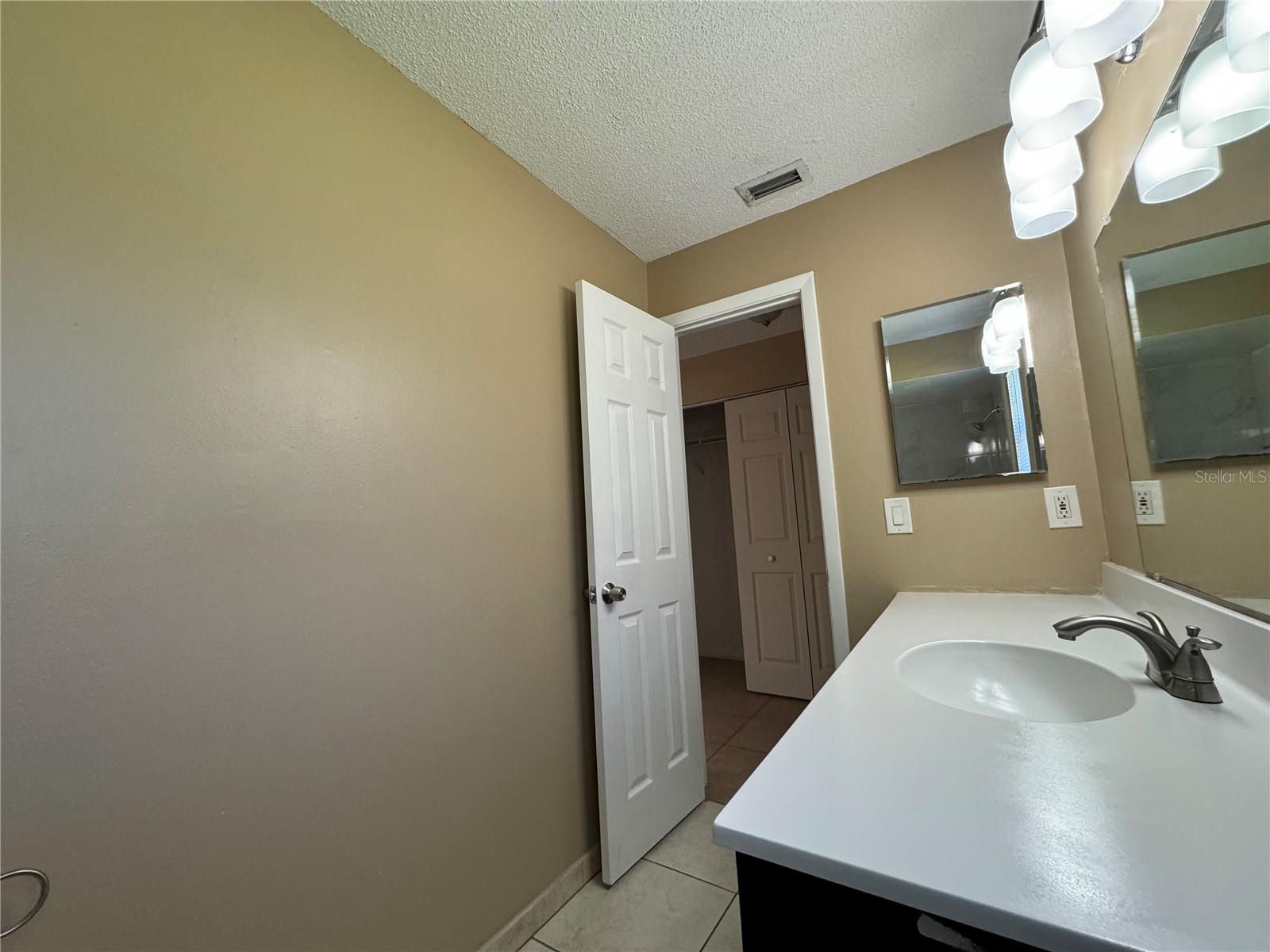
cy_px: 476
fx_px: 514
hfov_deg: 102.1
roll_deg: +3.2
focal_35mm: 14
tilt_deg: +5.6
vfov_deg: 85.7
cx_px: 635
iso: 250
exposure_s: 1/120
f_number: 2.2
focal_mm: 2.22
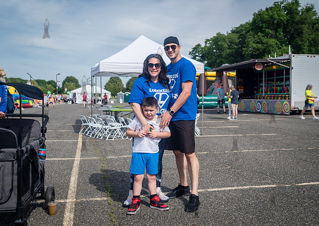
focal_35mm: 37
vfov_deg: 37.2
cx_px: 170
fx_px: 337
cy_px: 113
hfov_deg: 50.6
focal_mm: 35
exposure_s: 1/2500
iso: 200
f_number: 4
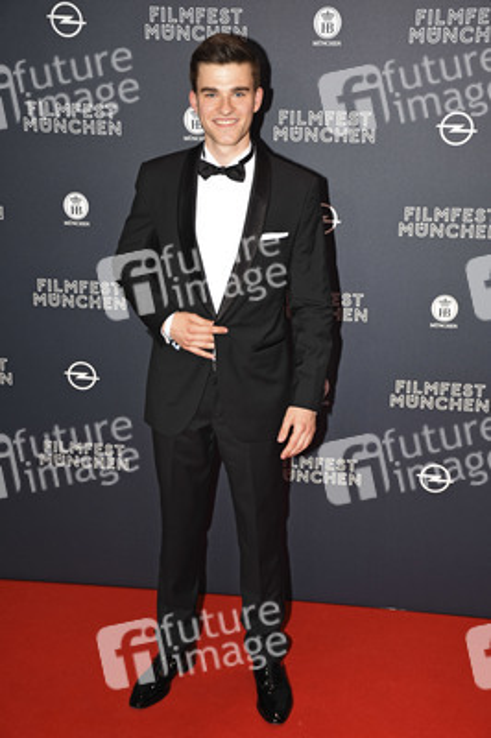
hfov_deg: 21.5
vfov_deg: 31.9
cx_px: 246
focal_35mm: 63
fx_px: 1291
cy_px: 369
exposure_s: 1/160
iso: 400
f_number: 4.5
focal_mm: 42
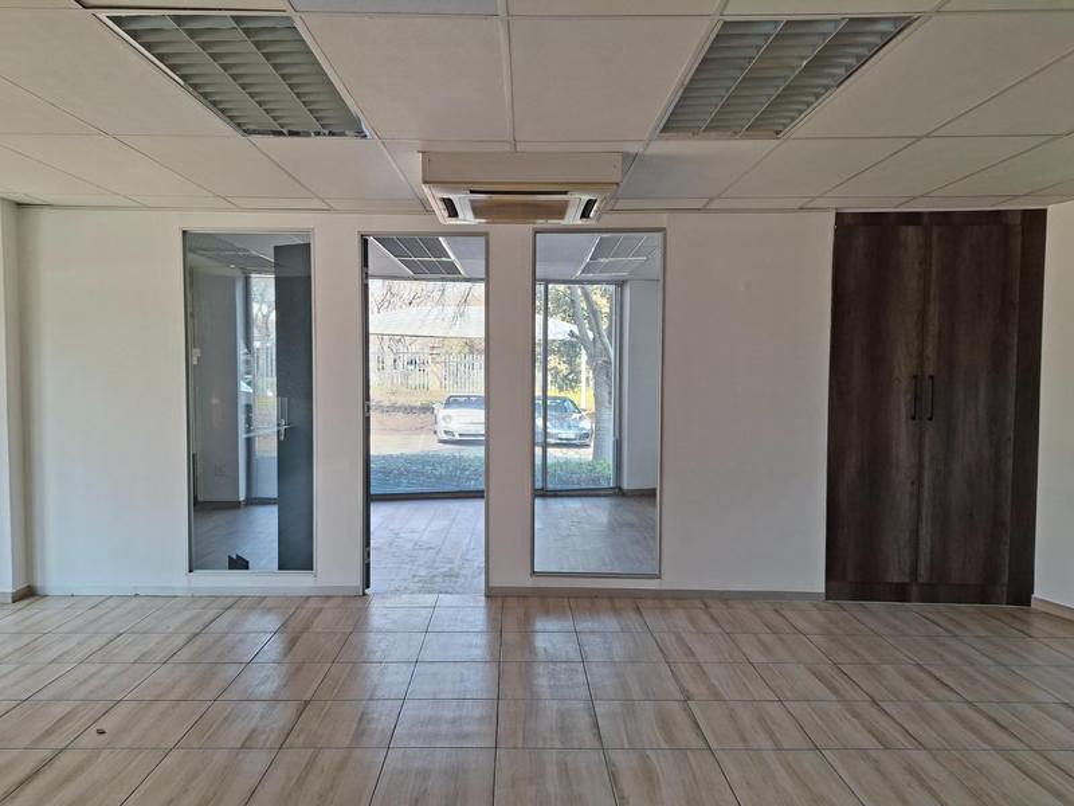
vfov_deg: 58.9
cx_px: 537
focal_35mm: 23
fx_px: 714
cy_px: 403
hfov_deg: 73.9
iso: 40
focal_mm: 5.54
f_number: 1.8
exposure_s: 1/117
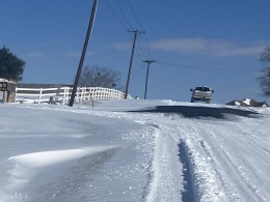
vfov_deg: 18.1
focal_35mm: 80
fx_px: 624
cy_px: 190
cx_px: -111
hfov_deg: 21.3
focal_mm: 4.25
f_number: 1.8
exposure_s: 1/14286
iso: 32
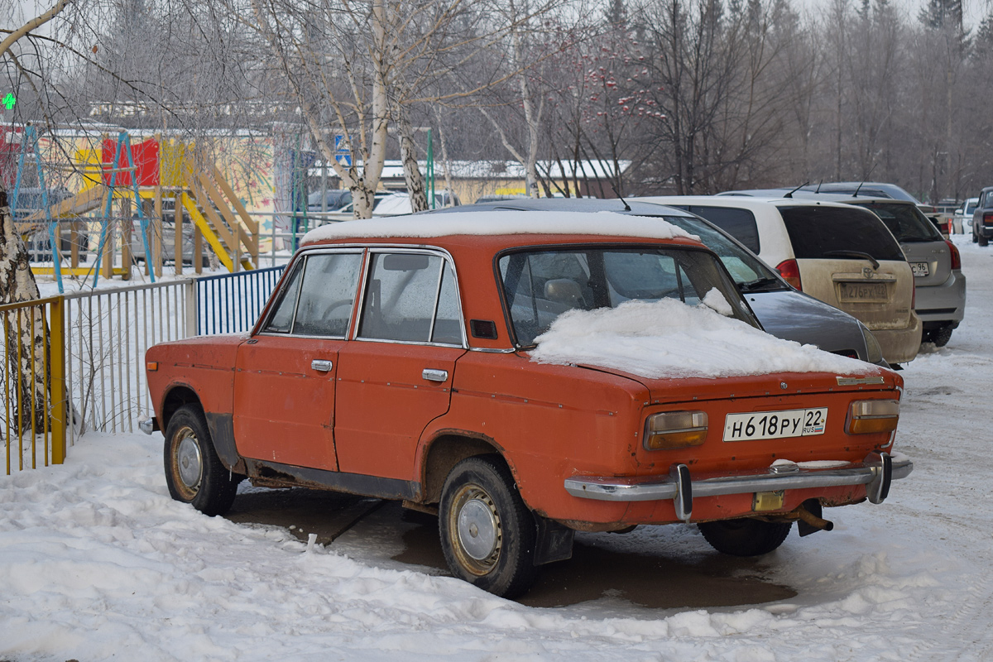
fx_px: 1903
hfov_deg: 29.2
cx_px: 496
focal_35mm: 69
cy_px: 331
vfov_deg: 19.7
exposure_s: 1/200
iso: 100
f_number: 5.6
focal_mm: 46
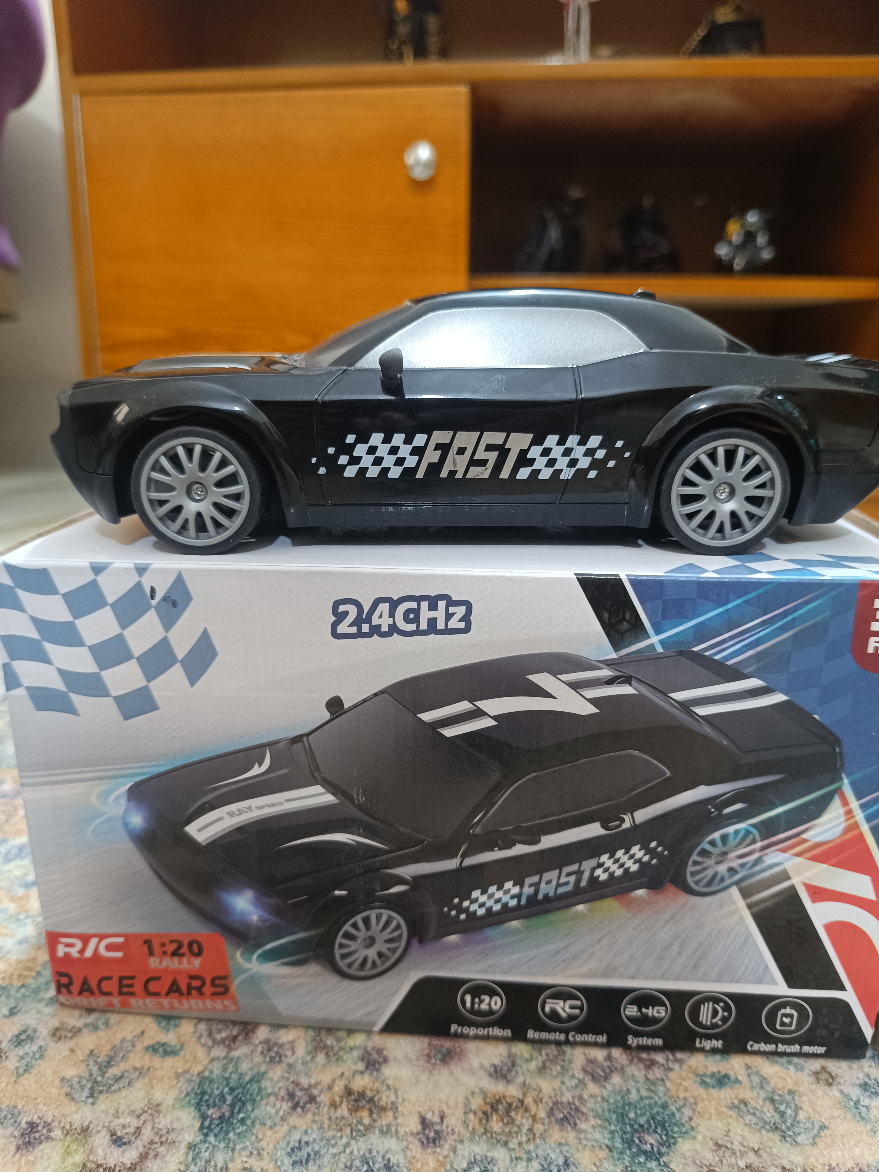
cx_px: 440
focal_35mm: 24
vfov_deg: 71.6
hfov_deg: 56.8
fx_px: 813
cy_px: 586
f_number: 1.88
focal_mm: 5.59
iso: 841
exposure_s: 1/25
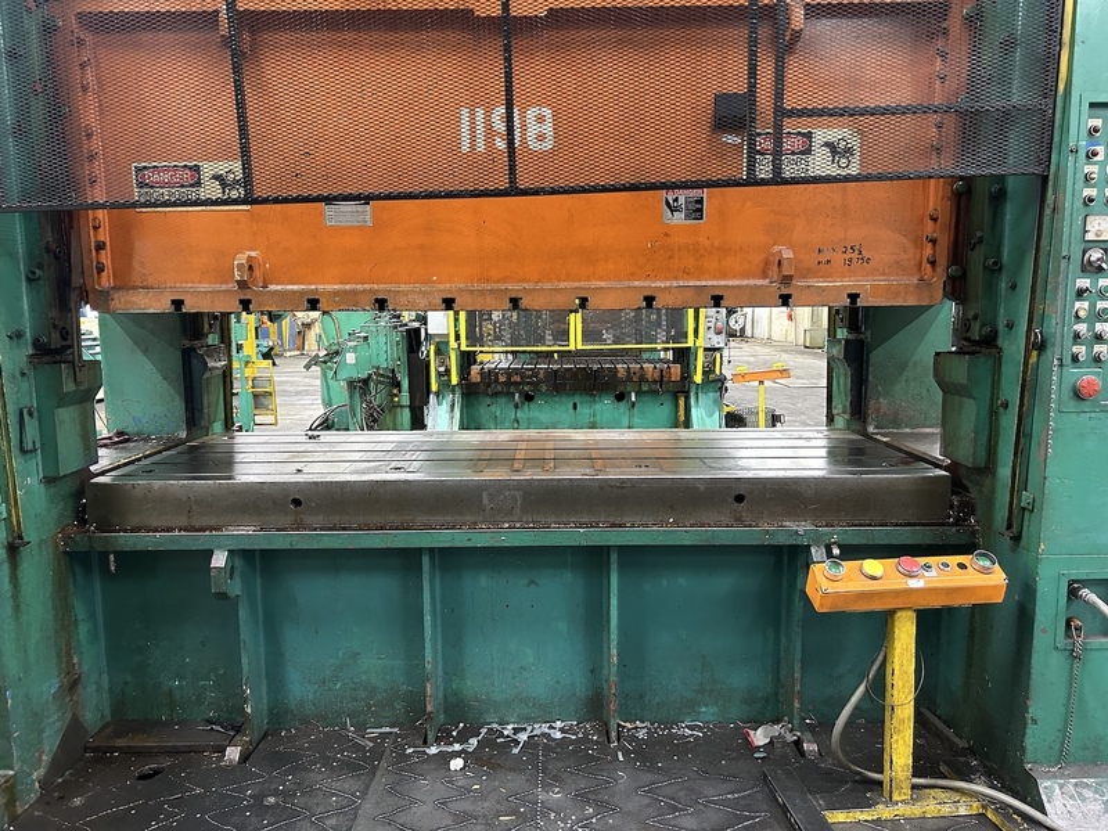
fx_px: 832
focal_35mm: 26
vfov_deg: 53.1
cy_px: 416
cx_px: 554
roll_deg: +0.7
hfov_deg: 67.3
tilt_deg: -7.9
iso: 400
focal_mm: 5.7
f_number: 1.5
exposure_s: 1/40
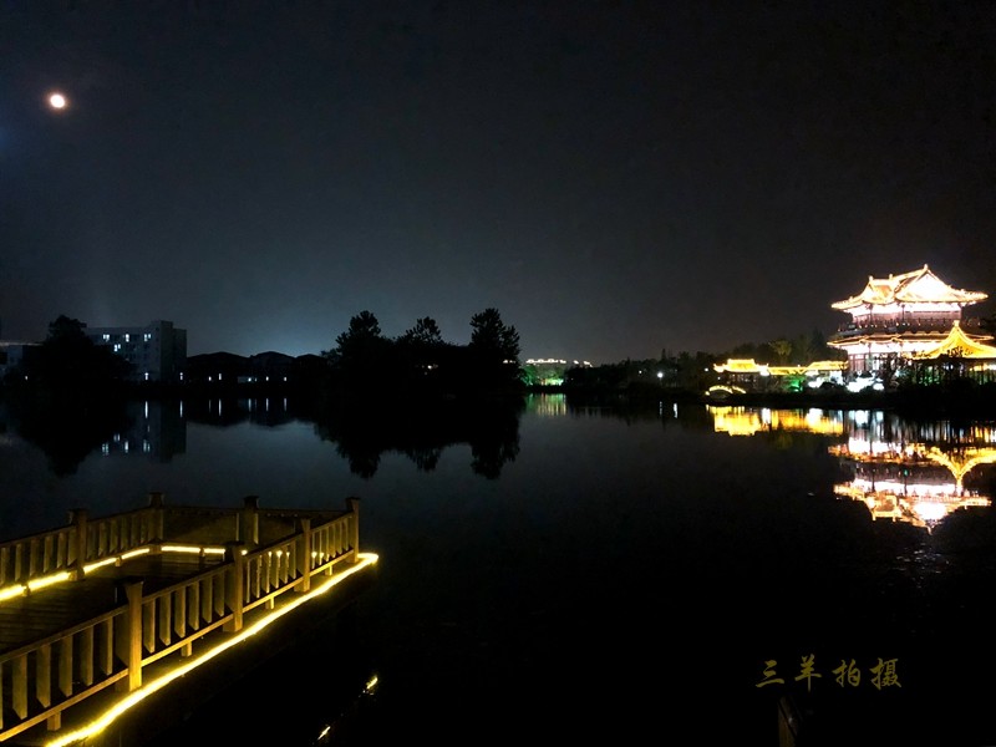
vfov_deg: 49.7
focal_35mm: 28
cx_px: 498
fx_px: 806
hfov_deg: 63.4
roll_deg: +1.3
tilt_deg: +0.8
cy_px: 374
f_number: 1.8
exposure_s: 1/4
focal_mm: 3.99
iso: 320
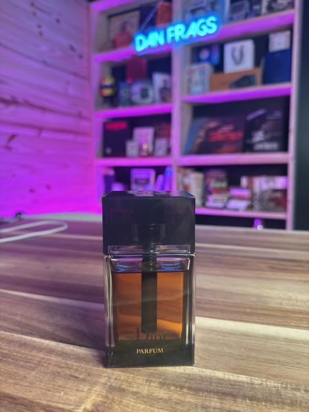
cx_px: 154
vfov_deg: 71.6
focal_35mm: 24
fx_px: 286
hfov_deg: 56.8
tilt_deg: -6.8
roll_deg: -0.3
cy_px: 206
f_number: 1.78
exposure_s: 1/30
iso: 500
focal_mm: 6.76
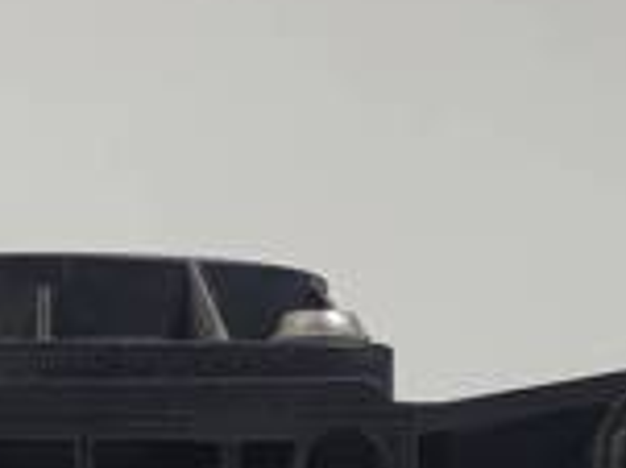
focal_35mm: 110
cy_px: 598
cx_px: 62
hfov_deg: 17.6
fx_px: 1988
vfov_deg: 13.0
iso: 50
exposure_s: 1/152
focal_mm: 4.3
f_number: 2.4
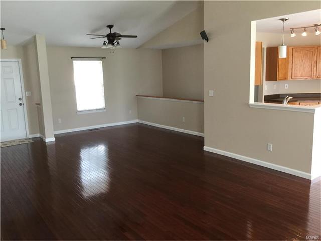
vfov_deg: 45.4
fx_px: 287
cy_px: 120
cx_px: 160
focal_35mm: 31
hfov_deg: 58.4
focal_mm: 3.3
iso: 80
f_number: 2.4
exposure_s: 1/30
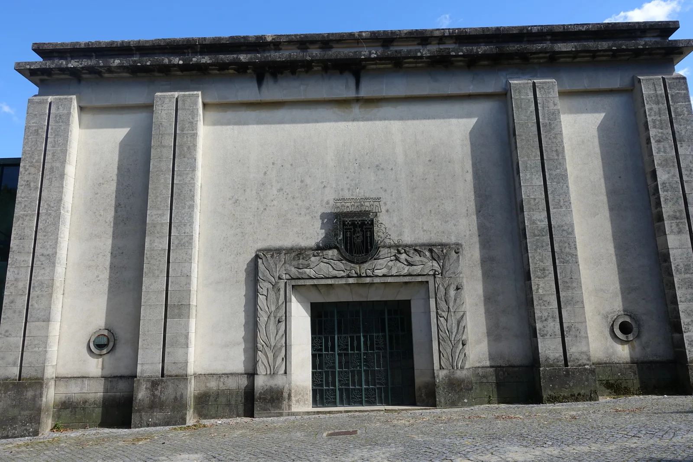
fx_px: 462
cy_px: 231
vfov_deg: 53.1
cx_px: 346
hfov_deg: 73.7
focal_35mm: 24
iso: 125
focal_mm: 8.8
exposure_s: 1/320
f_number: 5.6
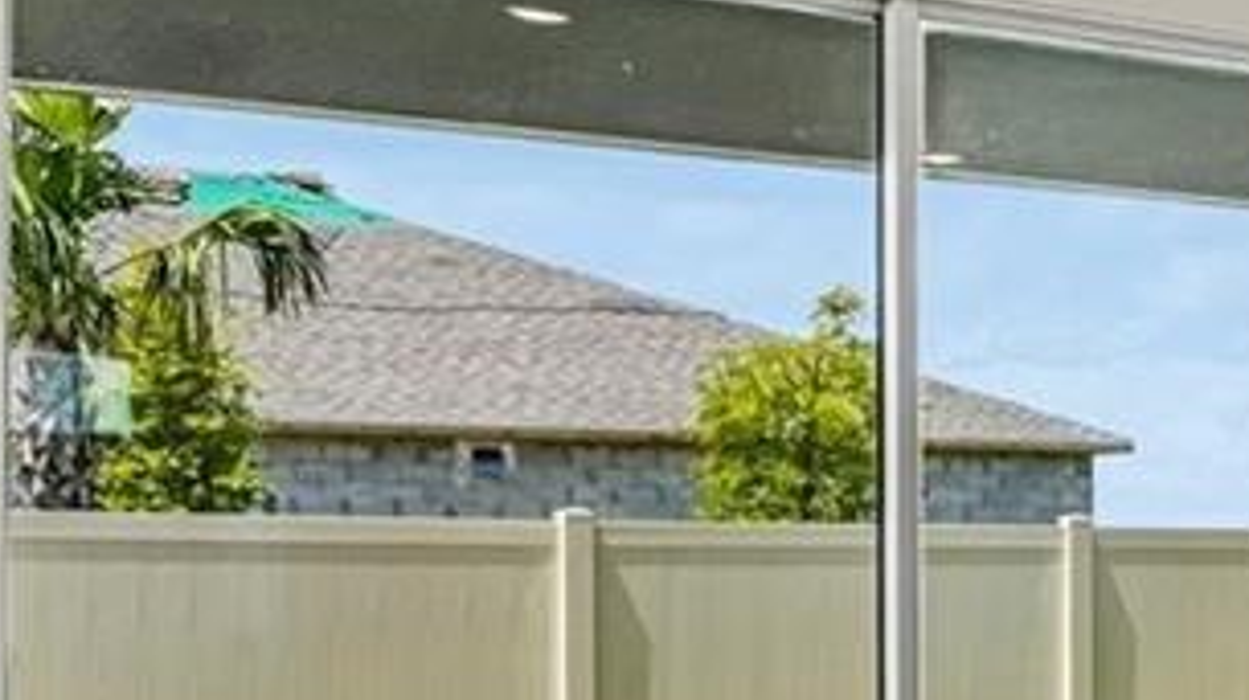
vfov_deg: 15.5
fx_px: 2548
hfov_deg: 16.3
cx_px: 2817
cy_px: 565
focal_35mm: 77
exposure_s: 1/125
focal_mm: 14
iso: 400
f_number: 8
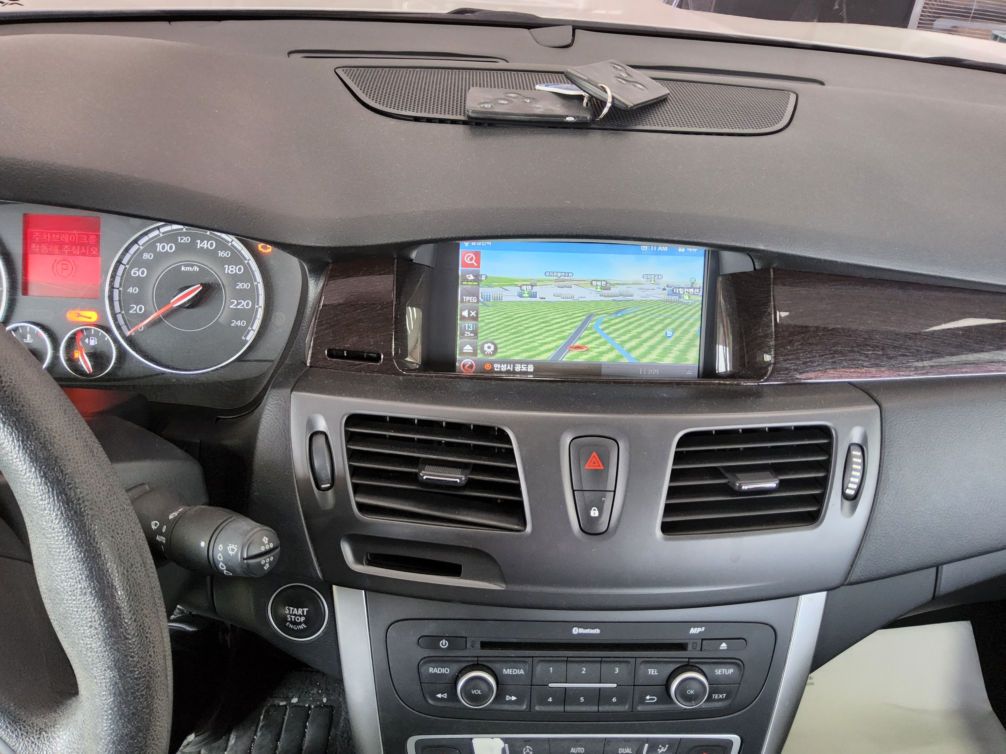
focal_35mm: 25
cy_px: 377
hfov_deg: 69.4
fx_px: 727
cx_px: 503
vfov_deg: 54.9
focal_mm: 3.08
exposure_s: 1/120
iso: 500
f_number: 2
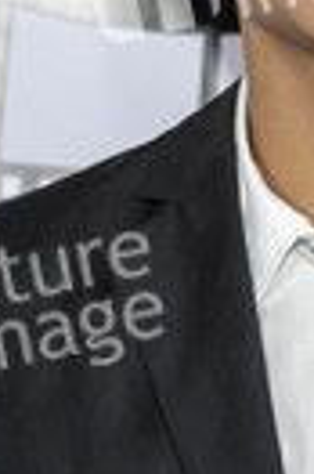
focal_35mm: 289
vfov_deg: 7.1
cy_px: 137
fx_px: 3791
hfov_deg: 4.7
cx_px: 372
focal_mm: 95
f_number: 5.6
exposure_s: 1/200
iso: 800
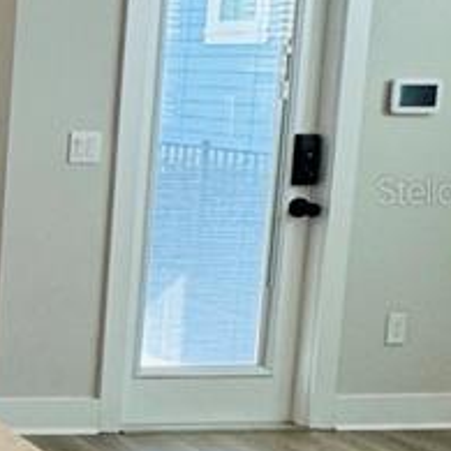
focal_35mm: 76
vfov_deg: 22.7
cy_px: 190
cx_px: -500
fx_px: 1120
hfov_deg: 16.3
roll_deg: -0.3
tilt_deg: -6.6
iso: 64
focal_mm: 2.22
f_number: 2.2
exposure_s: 1/120
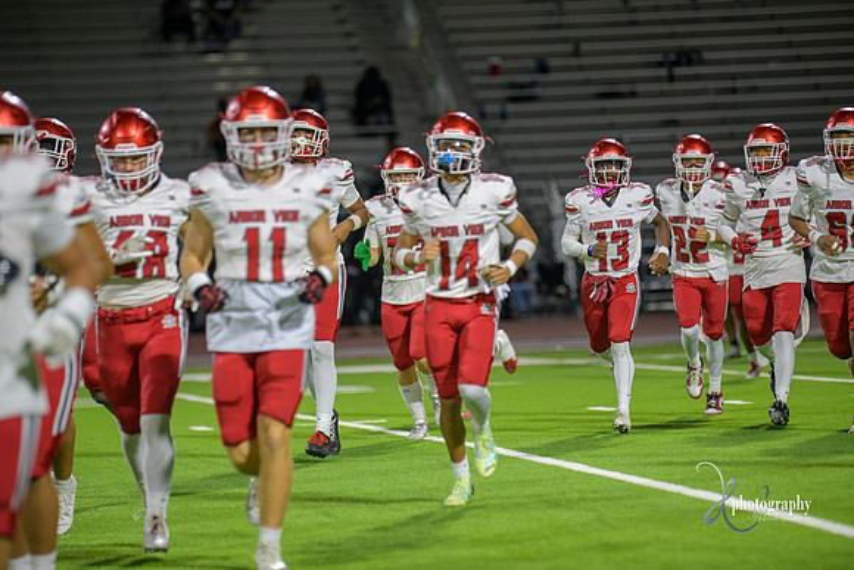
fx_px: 5220
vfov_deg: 6.2
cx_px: 427
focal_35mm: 220
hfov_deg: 9.4
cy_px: 285
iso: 1250
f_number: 2.8
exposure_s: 1/250
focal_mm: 220
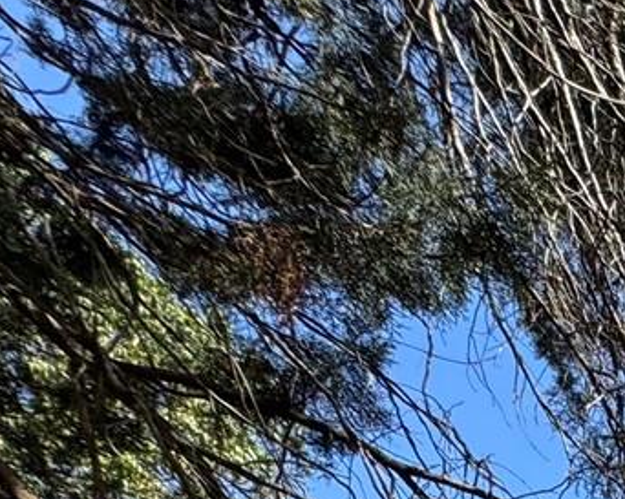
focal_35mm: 64
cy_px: 1067
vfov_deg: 16.4
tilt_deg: +0.0
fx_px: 1183
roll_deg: +2.2
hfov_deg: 18.9
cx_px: 1241
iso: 50
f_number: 2.2
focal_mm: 2.22
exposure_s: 1/821
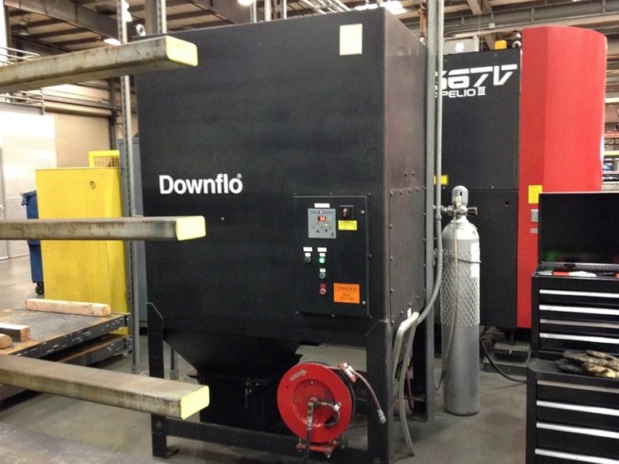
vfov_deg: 41.8
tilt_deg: -8.5
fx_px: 608
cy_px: 237
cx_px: 314
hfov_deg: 54.0
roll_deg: +0.7
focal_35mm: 34
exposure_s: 1/15
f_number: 2.4
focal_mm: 4.12
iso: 500
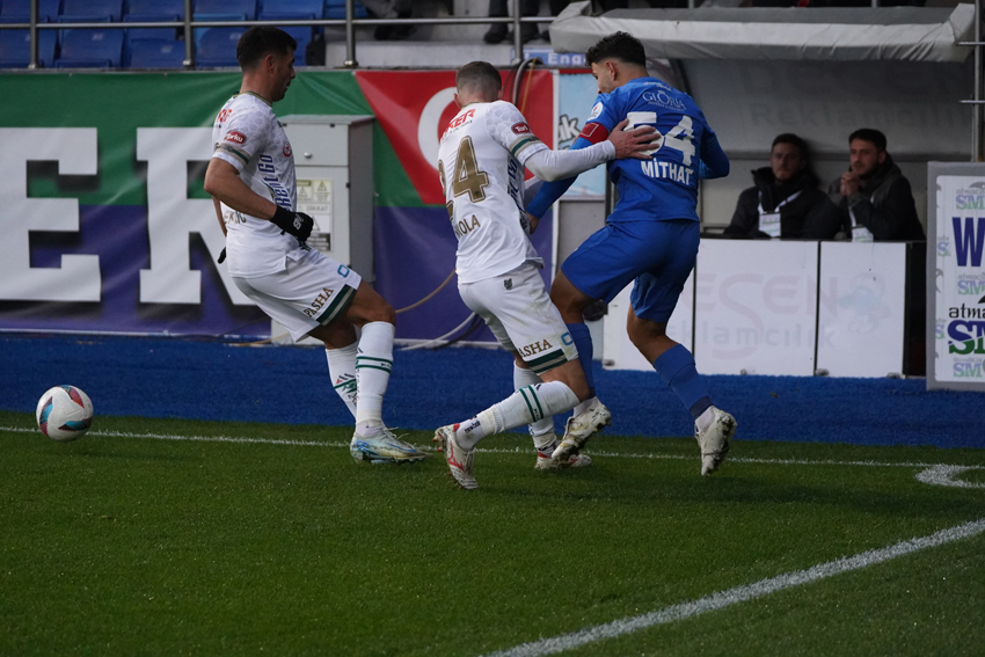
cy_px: 328
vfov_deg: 9.0
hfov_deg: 13.5
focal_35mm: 152
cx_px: 492
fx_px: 4159
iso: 10000
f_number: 4.5
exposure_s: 1/2000
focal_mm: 152
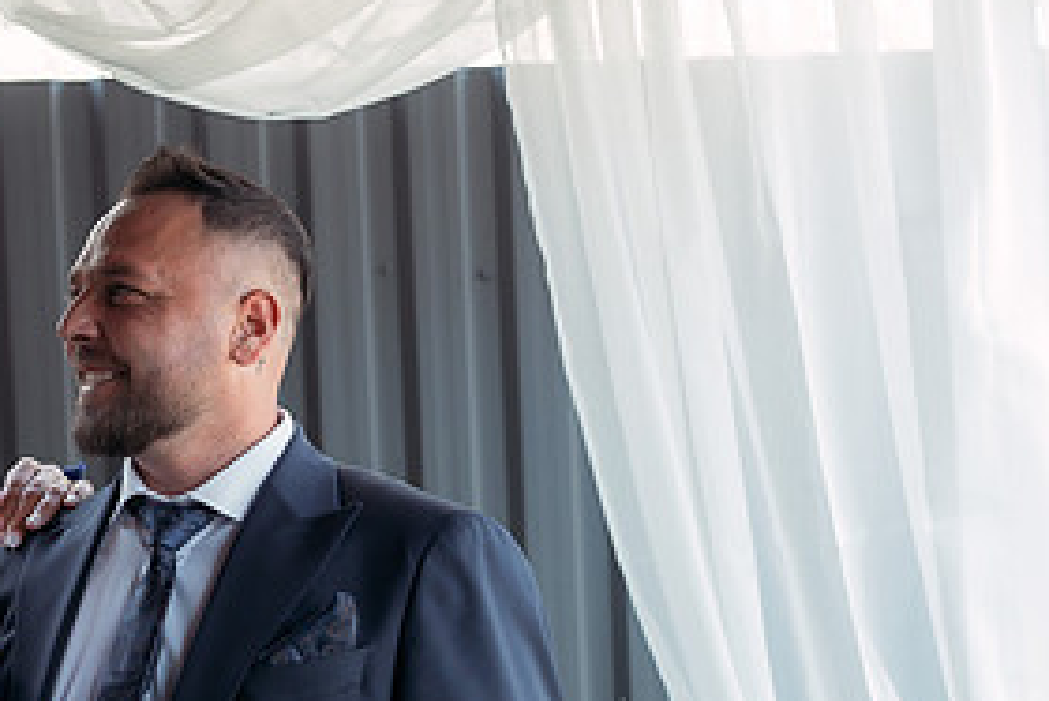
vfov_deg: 16.3
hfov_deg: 23.7
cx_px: 71
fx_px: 2420
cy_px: 613
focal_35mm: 83
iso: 640
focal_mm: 40
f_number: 2.8
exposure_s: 1/400
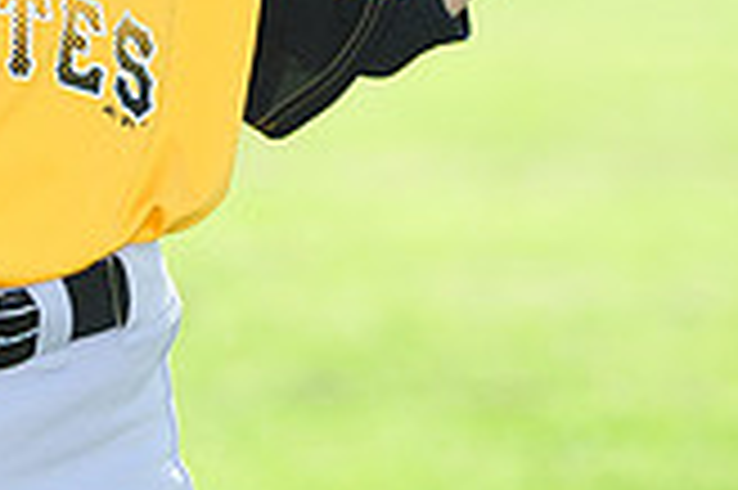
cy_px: -310
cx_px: -162
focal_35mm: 514
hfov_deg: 4.0
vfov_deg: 2.7
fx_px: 10526
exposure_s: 1/1250
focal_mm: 145
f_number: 4.5
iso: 400
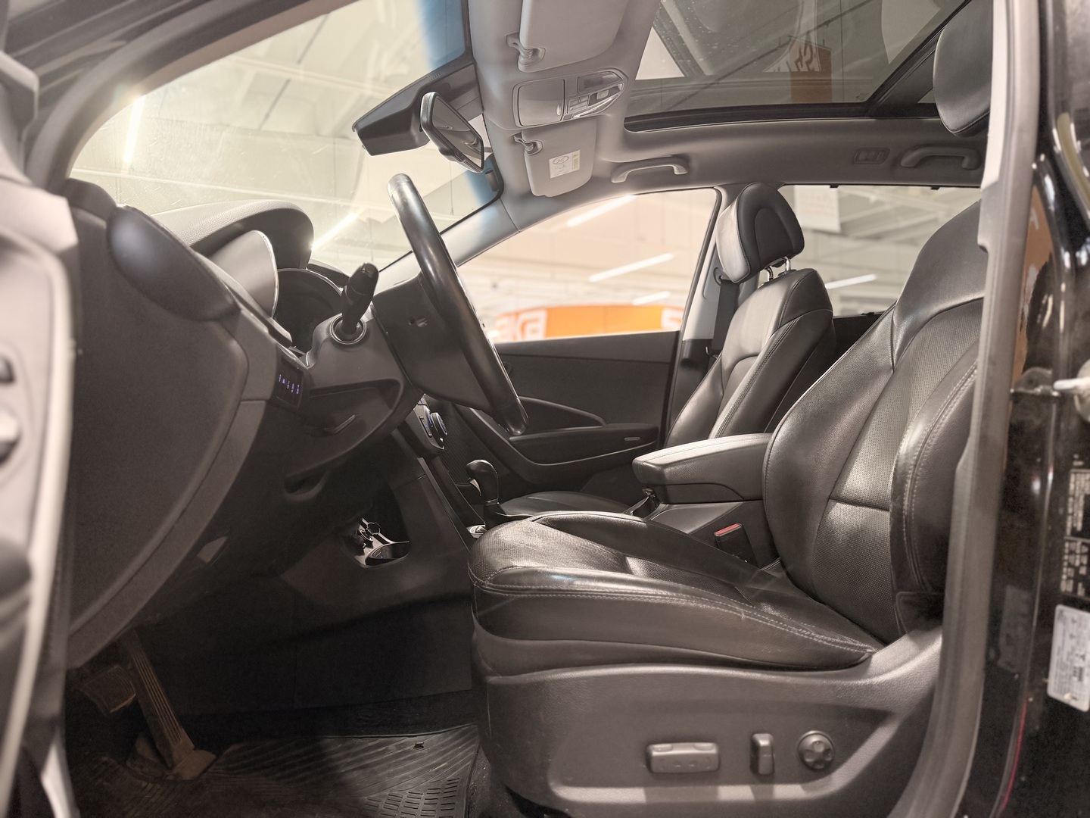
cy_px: 409
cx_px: 545
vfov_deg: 56.8
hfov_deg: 71.6
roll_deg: +1.1
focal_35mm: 24
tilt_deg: +0.8
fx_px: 756
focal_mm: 6.76
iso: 160
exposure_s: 1/50
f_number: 1.78
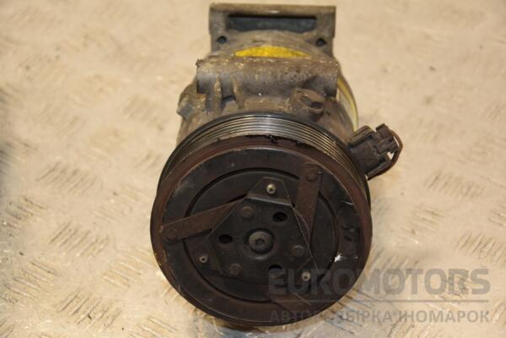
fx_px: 1391
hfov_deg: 20.6
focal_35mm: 99
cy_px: 169
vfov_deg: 13.8
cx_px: 253
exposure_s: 1/160
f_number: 5.3
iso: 800
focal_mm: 66
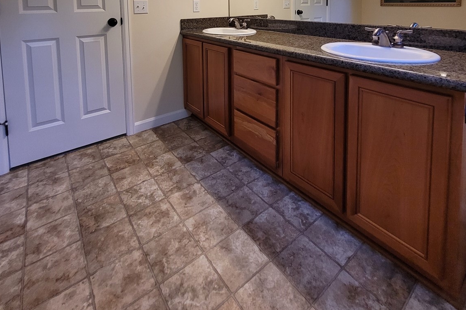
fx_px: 246
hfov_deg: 86.9
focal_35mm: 19
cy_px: 18
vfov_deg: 54.2
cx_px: 237
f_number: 2.2
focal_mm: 1.74
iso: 200
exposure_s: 1/60
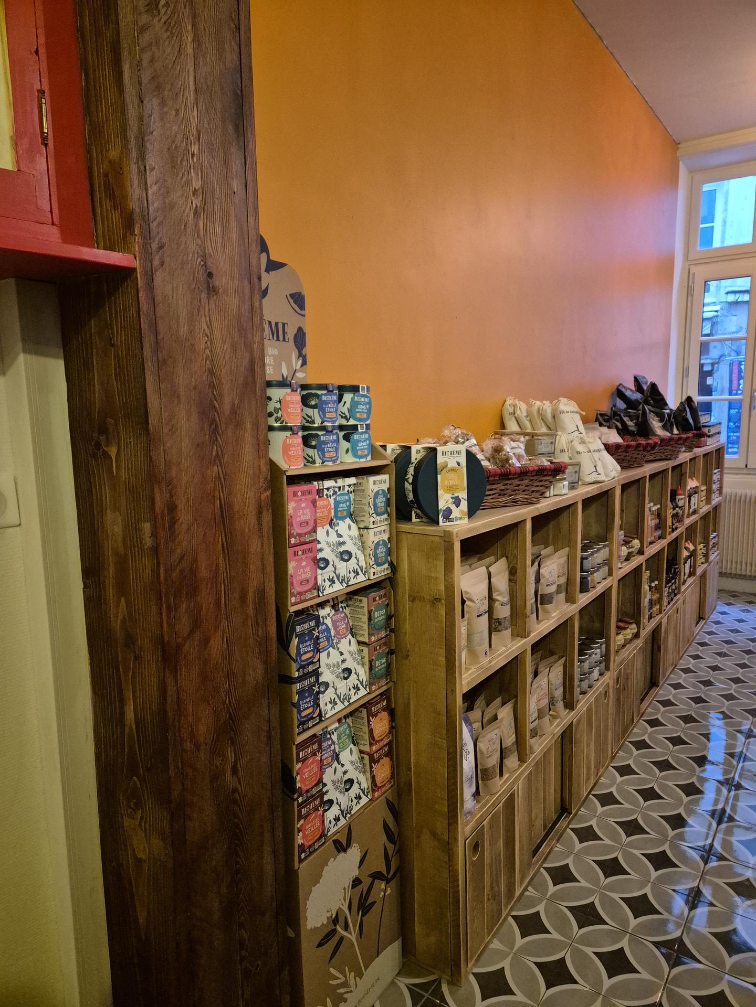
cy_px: 504
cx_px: 378
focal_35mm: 23
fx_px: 670
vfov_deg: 73.9
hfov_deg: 58.9
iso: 2000
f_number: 1.8
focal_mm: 5.4
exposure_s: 1/100
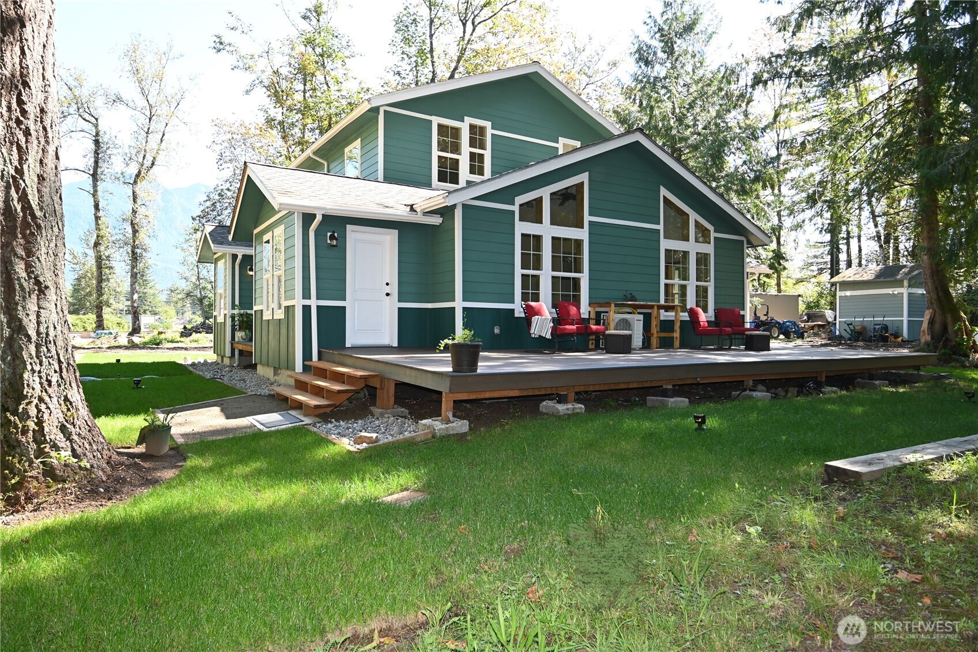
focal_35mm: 21
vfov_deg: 59.5
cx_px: 489
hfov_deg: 81.2
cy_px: 326
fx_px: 570
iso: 200
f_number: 5
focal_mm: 14
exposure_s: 1/100
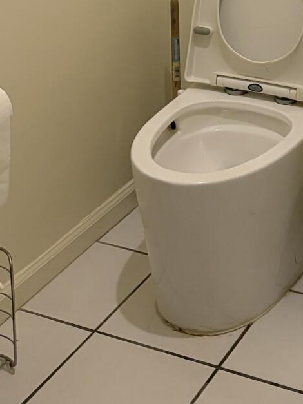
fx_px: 969
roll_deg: -1.3
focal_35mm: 83
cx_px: 319
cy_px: -84
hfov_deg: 17.3
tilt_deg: -11.7
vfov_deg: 21.8
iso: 320
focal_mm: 5.96
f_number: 1.6
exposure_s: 1/60
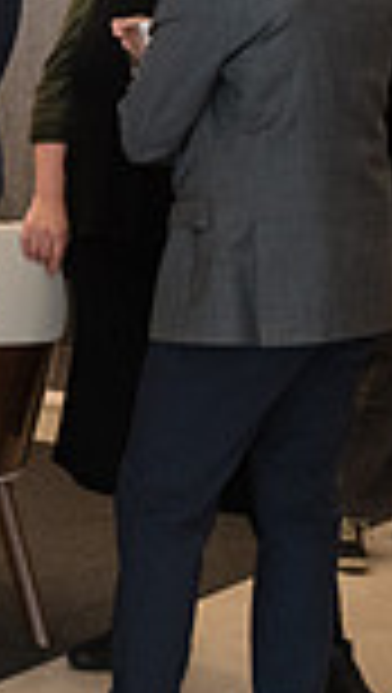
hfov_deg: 8.2
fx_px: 2413
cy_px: 74
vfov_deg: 16.2
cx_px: -702
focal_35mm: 131
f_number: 5
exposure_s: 1/160
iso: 2000
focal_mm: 29
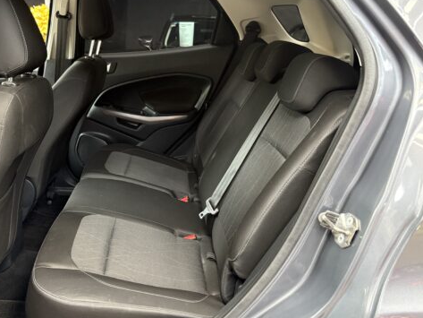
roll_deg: -0.1
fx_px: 403
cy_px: 125
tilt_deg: -13.2
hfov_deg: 54.7
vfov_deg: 42.7
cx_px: 157
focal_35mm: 33
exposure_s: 1/60
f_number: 1.6
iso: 500
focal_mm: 5.96
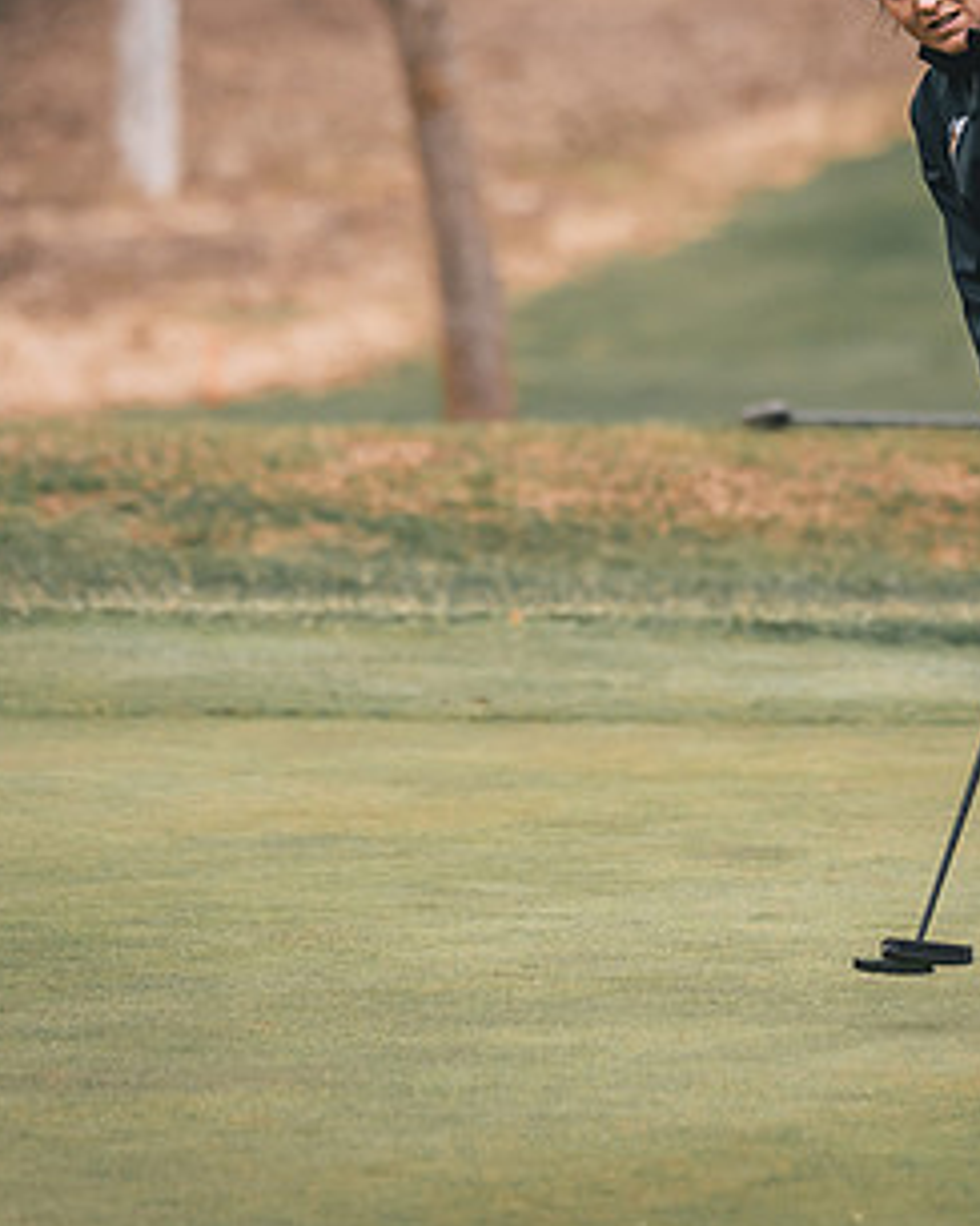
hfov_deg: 4.4
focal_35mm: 349
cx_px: 740
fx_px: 12653
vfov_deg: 5.5
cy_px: 414
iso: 640
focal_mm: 150
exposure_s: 1/4000
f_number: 2.8
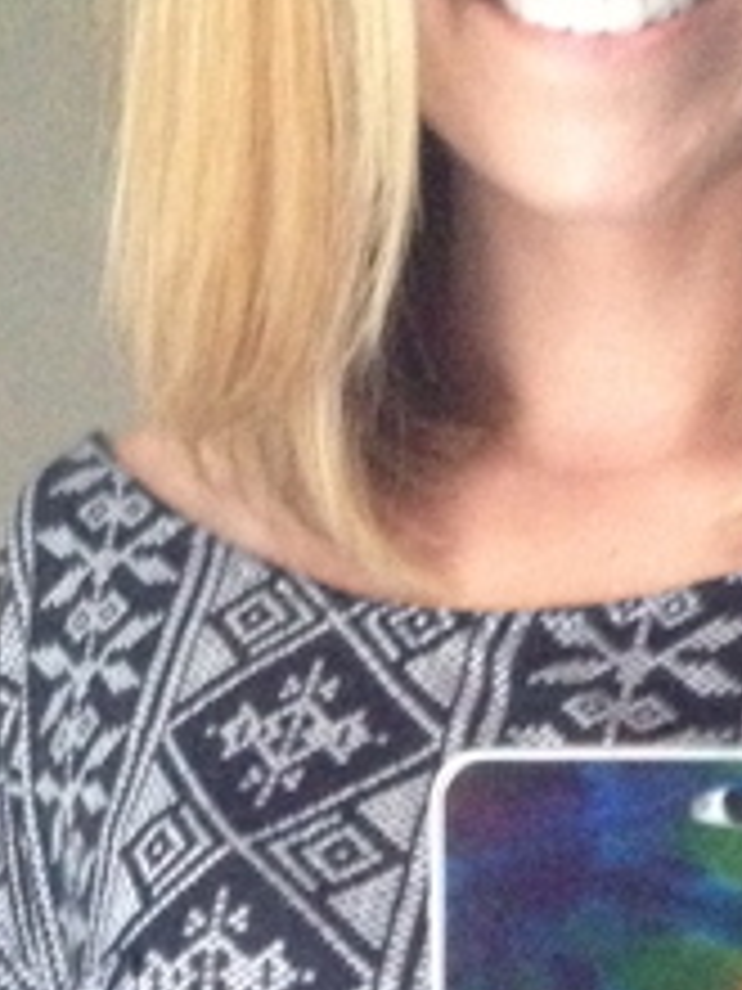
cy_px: 1213
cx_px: 585
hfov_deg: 10.9
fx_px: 3887
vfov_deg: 14.0
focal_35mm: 136
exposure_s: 1/15
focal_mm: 4.28
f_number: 2.4
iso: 500
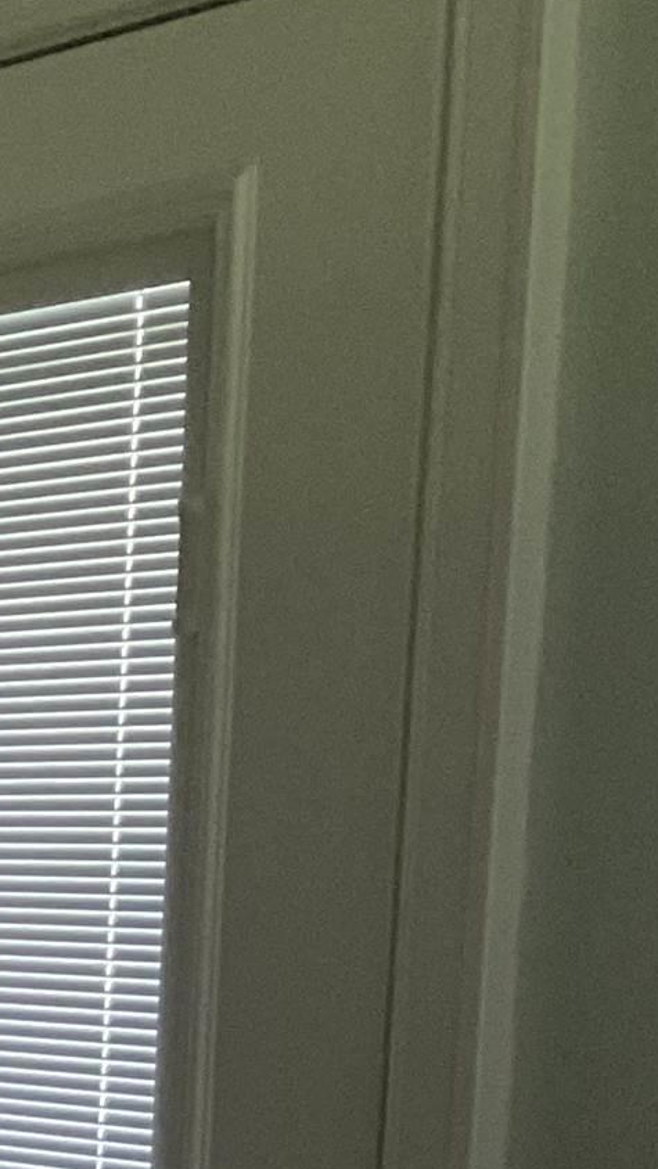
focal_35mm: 115
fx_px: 3566
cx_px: -1430
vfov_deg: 17.5
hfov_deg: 8.5
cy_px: 1497
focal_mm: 3
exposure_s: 1/60
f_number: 1.8
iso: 200
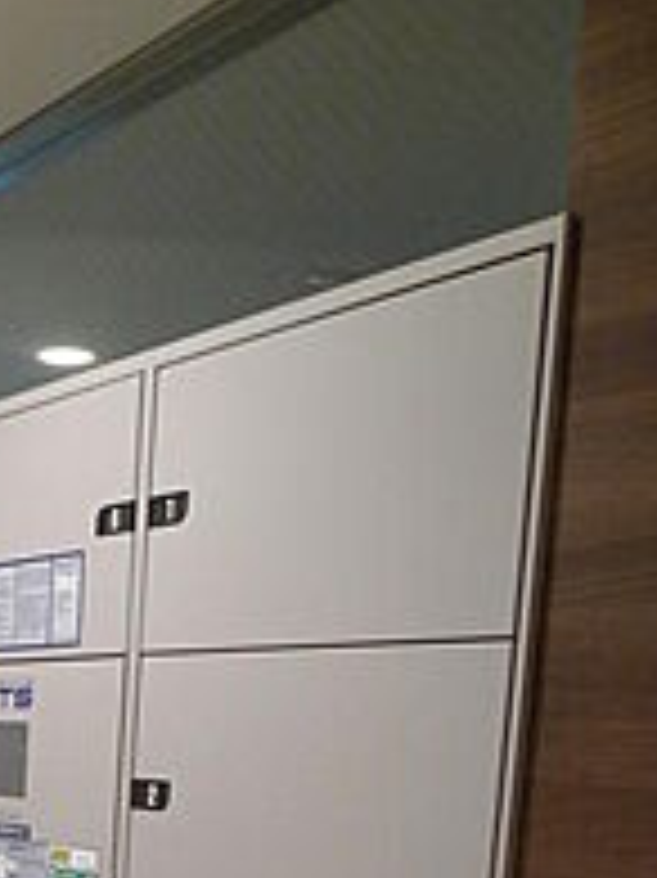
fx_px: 1495
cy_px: 1004
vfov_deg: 29.1
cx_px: -117
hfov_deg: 22.9
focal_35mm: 59
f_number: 2
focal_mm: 5.1
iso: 250
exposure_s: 1/30
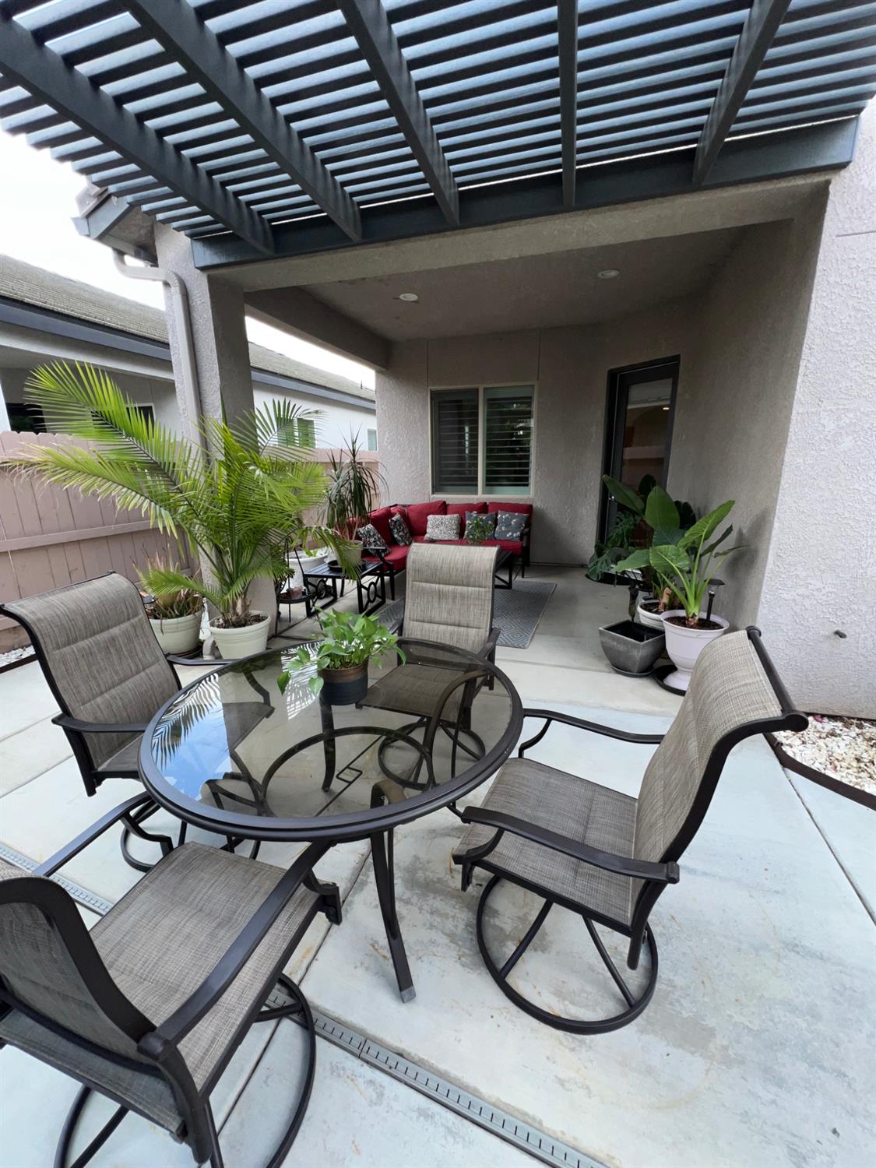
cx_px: 438
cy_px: 584
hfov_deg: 89.9
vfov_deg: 106.2
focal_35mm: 13
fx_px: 439
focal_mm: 1.57
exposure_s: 1/371
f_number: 1.8
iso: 25
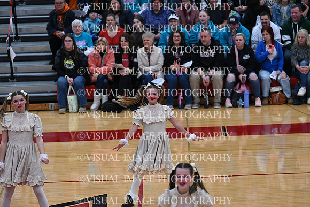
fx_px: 1723
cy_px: 104
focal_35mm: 200
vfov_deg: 6.9
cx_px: 155
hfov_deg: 10.3
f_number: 4
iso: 4000
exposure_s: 1/400
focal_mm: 200
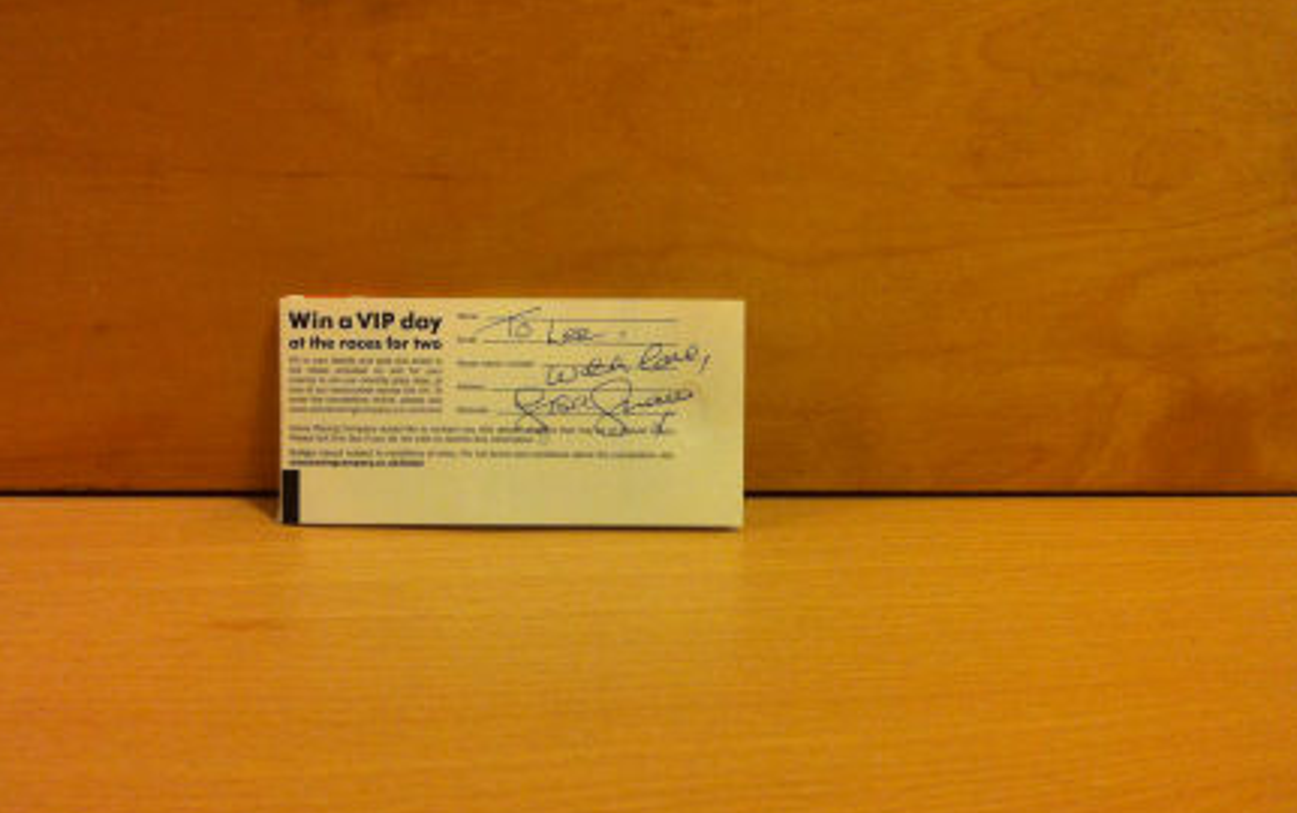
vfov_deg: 29.8
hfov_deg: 46.1
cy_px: 504
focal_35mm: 43
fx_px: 1521
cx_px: 599
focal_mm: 3.85
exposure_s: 1/15
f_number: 2.8
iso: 200
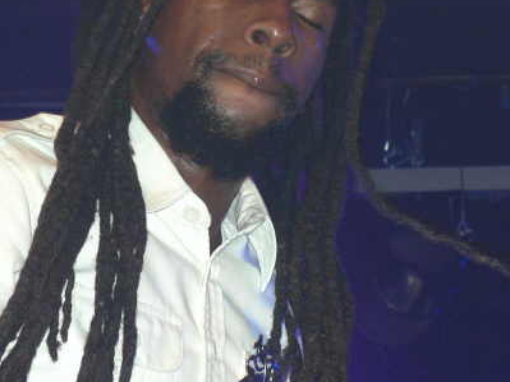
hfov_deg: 11.8
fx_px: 2460
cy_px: 141
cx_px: 239
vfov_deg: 8.9
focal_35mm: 167
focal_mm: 19
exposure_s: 1/60
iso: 200
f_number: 3.2
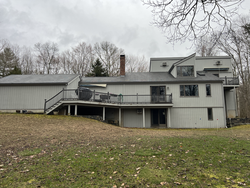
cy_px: 94
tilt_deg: +8.5
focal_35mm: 26
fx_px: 188
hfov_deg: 67.3
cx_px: 125
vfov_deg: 53.1
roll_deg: +0.3
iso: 50
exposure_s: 1/121
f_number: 1.5
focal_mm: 5.7
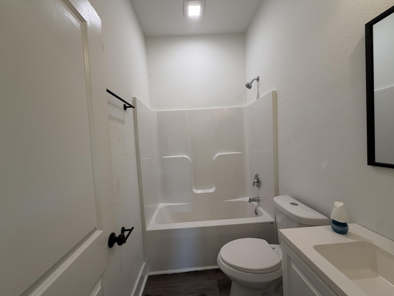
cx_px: 197
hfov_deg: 102.1
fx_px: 159
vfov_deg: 85.7
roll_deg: +3.6
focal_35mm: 14
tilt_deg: -1.5
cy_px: 148
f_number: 2.2
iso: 160
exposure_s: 1/120
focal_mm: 2.22
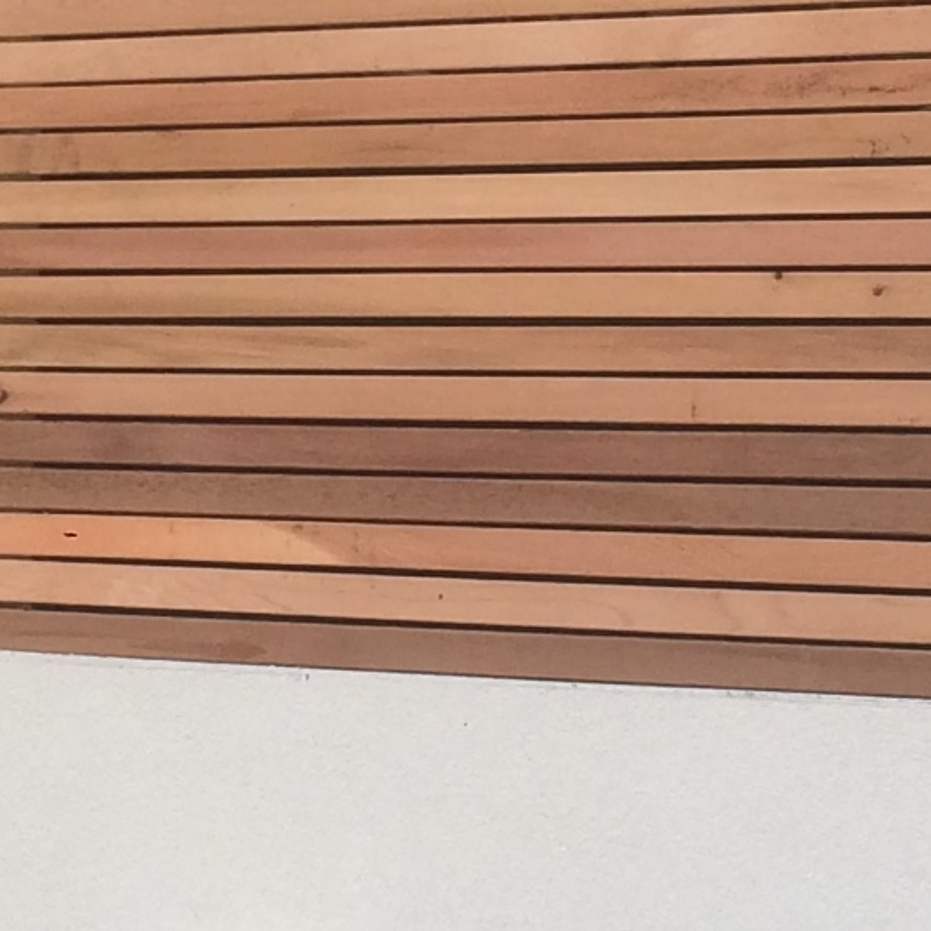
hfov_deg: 11.0
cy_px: 262
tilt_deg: -3.8
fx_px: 4747
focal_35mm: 156
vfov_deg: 11.2
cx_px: -162
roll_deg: -0.4
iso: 32
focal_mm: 4.15
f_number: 2.2
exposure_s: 1/507
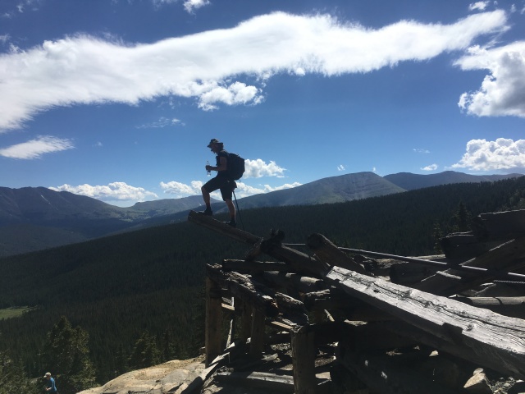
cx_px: 262
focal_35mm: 29
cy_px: 197
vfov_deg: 48.2
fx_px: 440
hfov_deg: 61.7
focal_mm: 4.15
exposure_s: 1/4049
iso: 25
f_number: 2.2
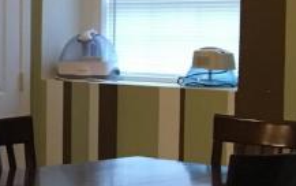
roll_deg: +0.4
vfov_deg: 9.1
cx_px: -341
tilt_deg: -5.4
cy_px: 100
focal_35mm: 145
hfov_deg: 12.3
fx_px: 1171
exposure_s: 1/30
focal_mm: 4.15
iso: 125
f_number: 2.2
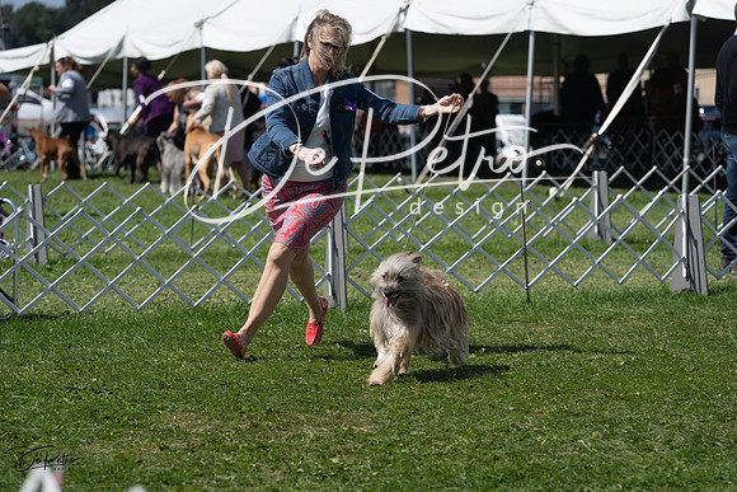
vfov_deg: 11.9
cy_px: 246
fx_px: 2355
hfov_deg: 17.8
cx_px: 368
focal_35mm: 115
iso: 100
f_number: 5
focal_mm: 115
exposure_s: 1/800
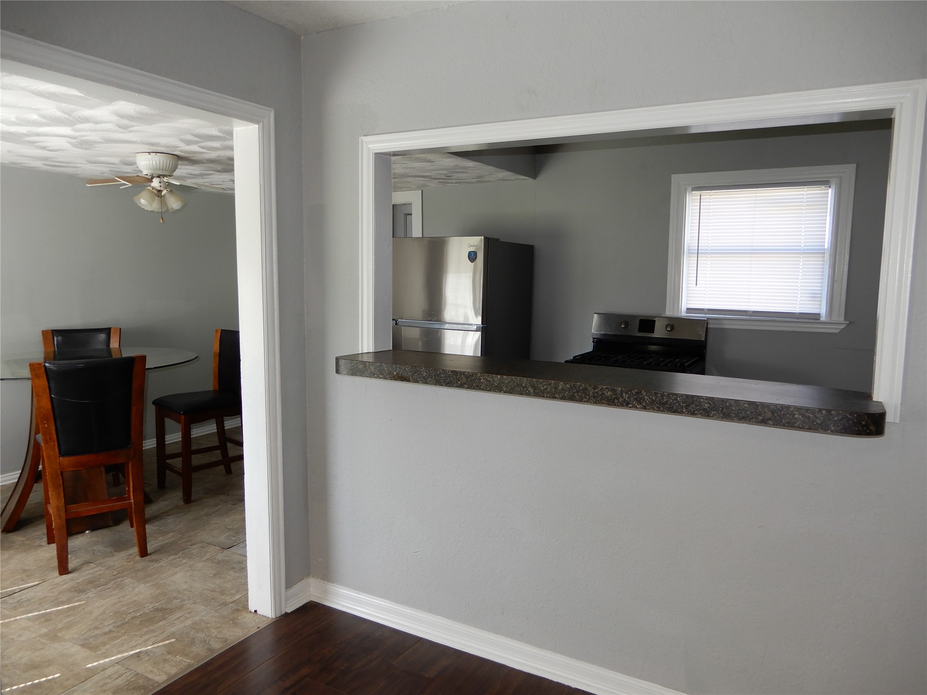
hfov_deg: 71.6
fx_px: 643
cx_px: 464
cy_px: 348
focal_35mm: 24
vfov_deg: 56.8
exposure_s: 1/40
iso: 80
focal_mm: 4.3
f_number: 3.4
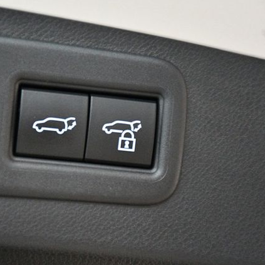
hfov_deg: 12.1
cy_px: 132
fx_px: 1247
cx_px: 78
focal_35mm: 144
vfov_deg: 12.1
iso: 8000
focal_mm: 75
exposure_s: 1/60
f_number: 5
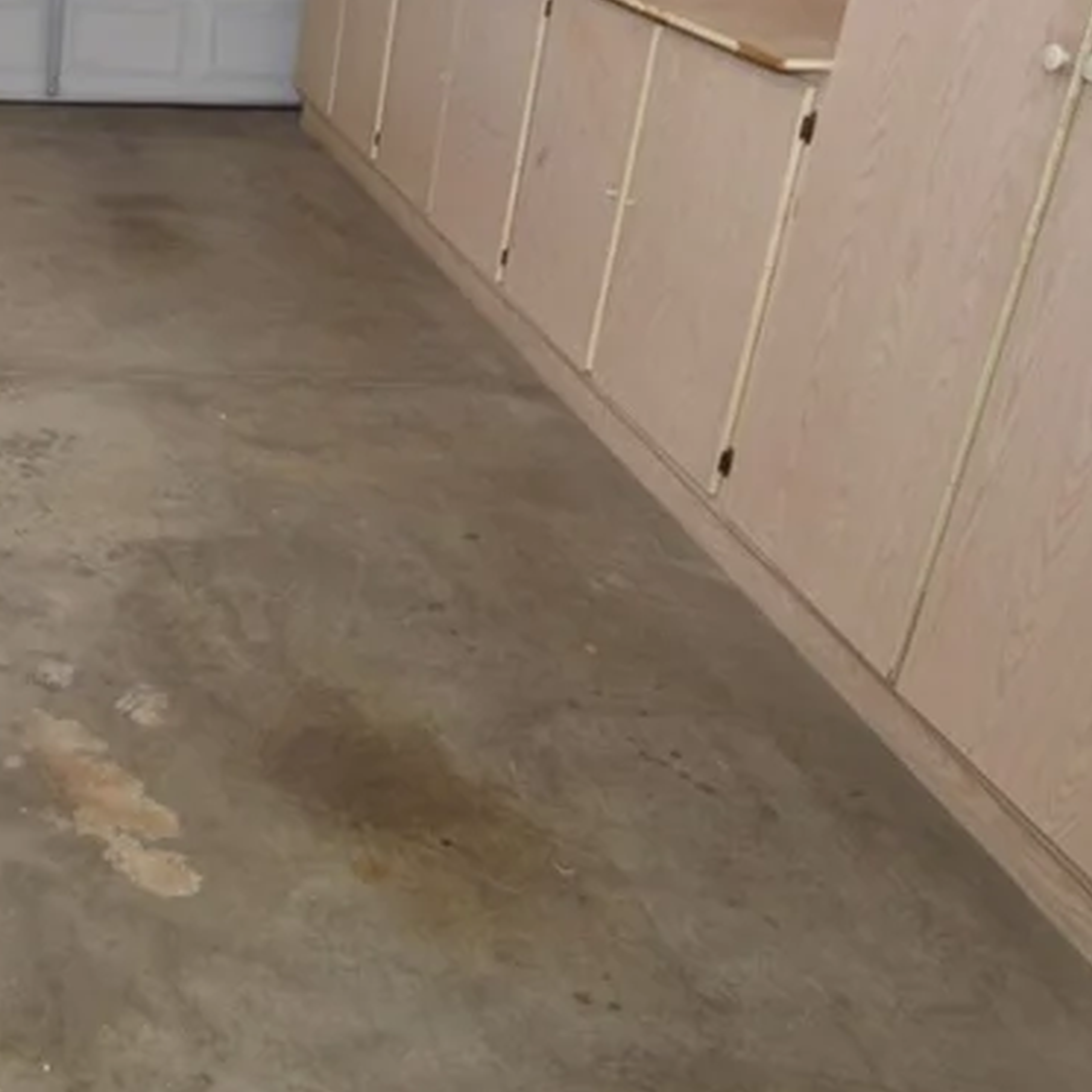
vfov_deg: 39.3
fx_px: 1499
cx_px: -126
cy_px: 322
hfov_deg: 34.3
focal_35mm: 42
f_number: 3.5
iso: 400
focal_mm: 12
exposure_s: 1/60
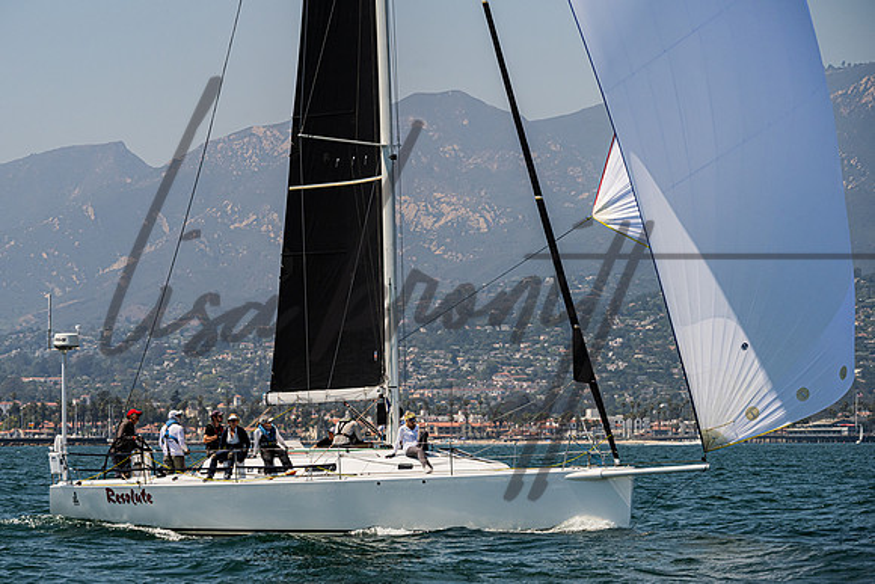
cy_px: 313
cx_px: 388
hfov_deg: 12.2
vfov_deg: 8.2
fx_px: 4096
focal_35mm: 168
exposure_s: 1/2500
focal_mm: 145
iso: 500
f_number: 8
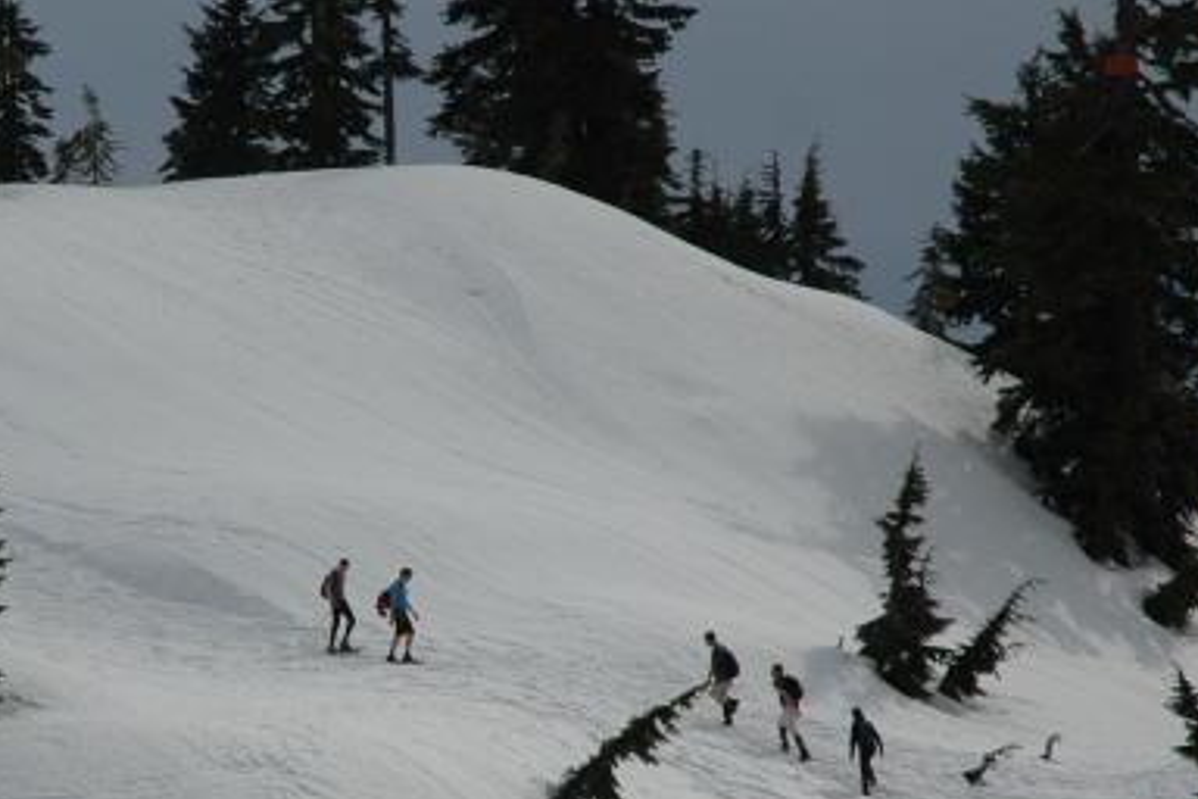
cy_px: 552
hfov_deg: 8.6
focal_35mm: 238
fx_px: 7919
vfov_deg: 5.8
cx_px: 300
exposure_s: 1/3200
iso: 200
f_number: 4.5
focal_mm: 70
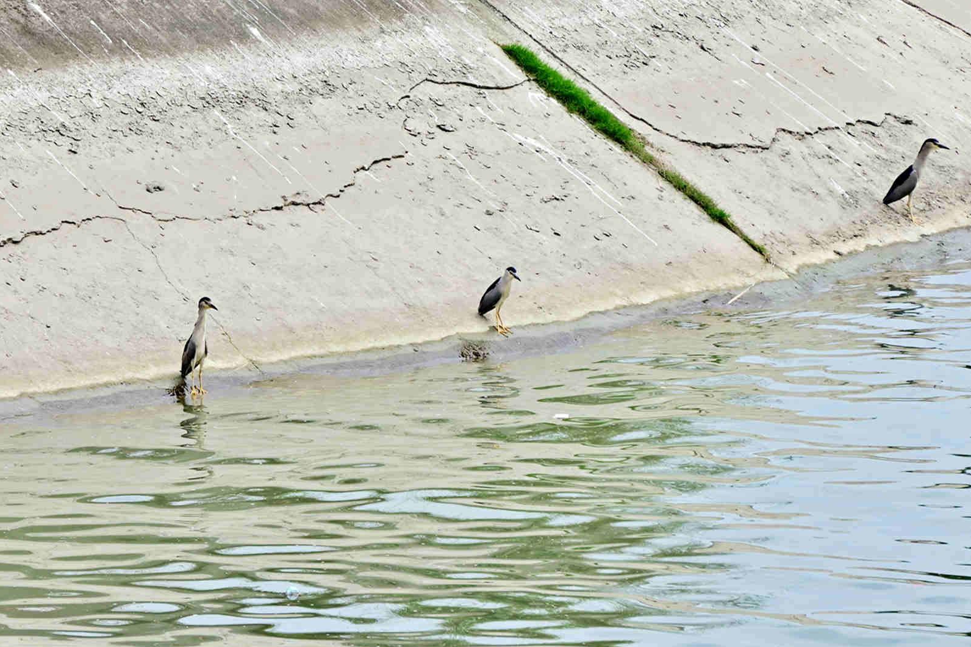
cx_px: 357
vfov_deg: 3.6
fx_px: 10167
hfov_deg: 5.5
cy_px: 463
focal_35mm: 377
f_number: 8
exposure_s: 1/400
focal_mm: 200
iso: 90
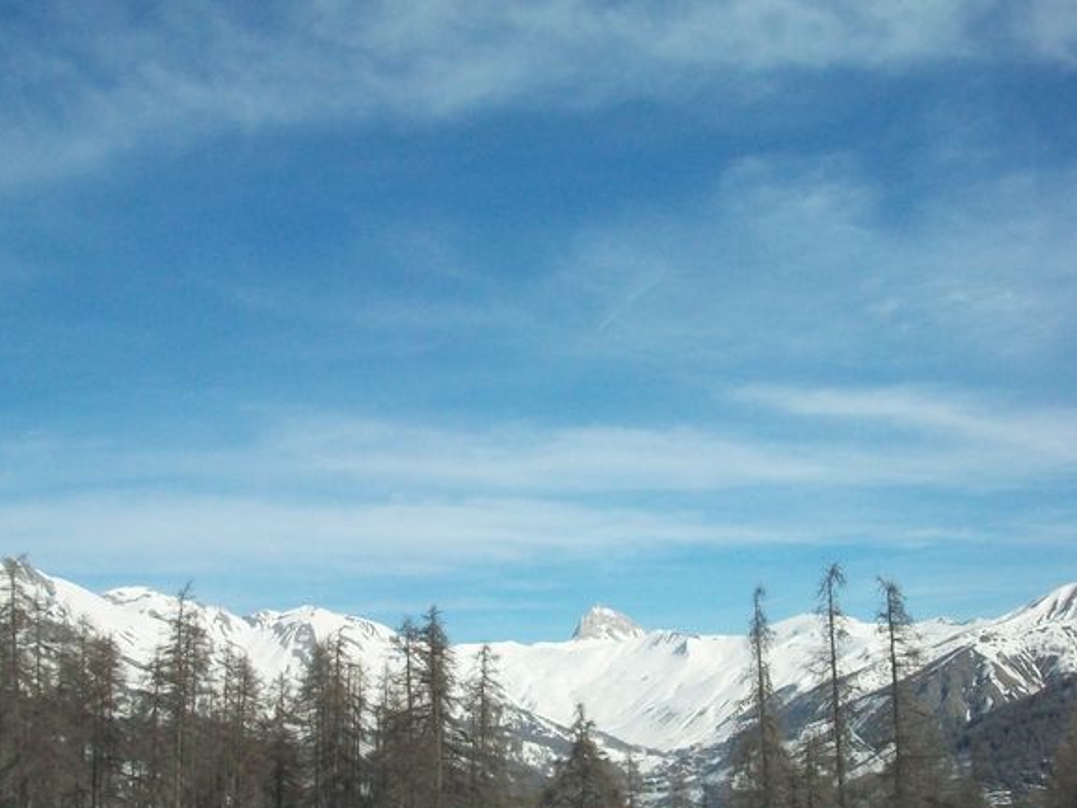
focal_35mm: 47
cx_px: 671
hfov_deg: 40.2
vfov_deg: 30.8
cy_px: 499
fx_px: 1462
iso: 80
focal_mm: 5.7
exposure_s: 1/800
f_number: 5.5
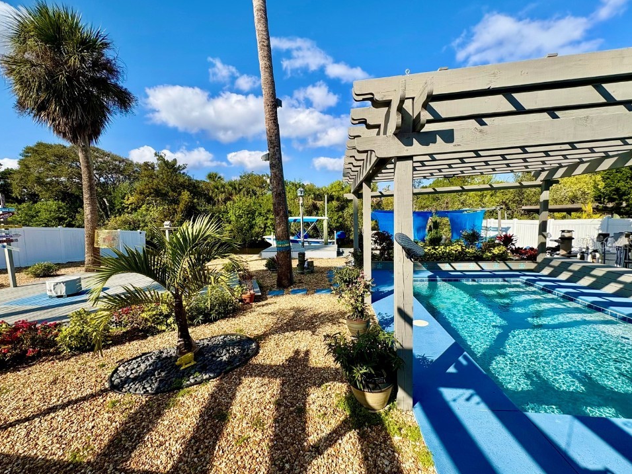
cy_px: 243
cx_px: 300
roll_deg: +2.1
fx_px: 274
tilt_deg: -6.0
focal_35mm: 15
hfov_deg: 98.1
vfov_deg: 81.7
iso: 50
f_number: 2.2
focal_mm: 2.22
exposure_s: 1/1567
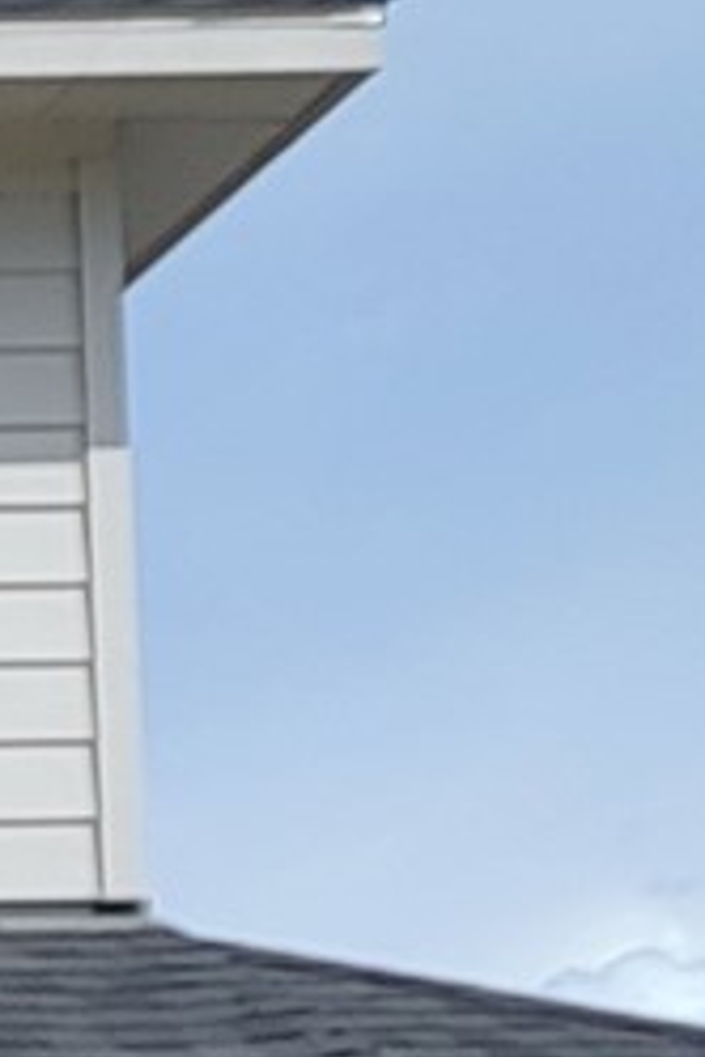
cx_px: -2332
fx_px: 6021
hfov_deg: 5.6
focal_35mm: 205
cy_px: 1549
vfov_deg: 9.8
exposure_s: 1/1700
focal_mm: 6.7
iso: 16
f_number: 1.8
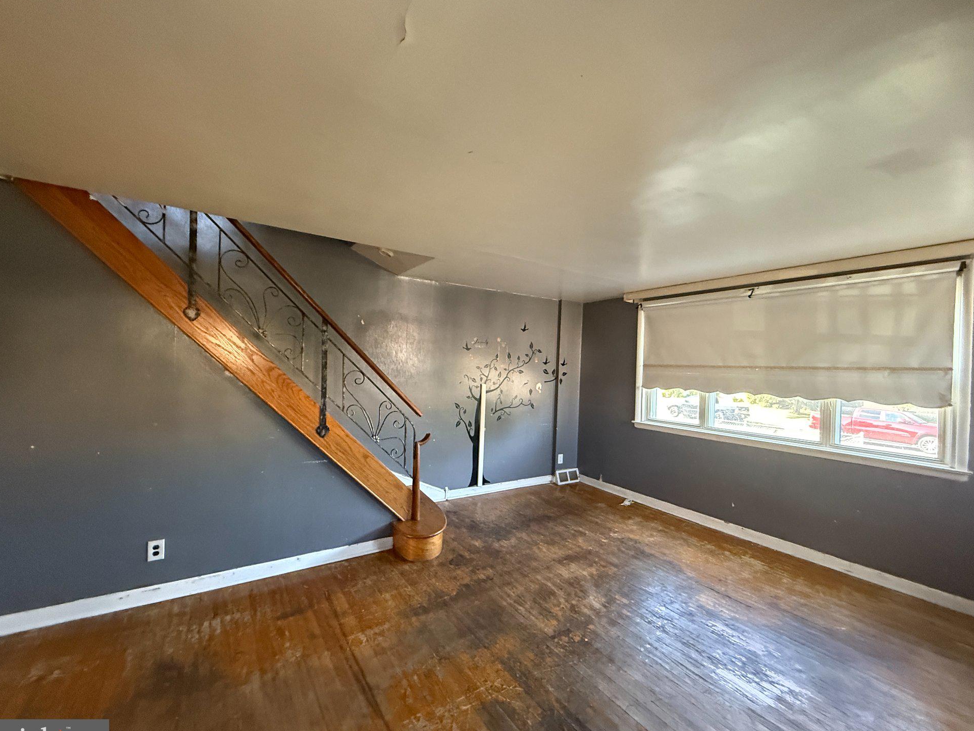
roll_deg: -2.0
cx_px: 504
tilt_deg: +0.1
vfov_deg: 81.8
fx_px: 422
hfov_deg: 98.1
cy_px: 370
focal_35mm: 15
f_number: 2.2
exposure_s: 1/60
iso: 1000
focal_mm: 2.22
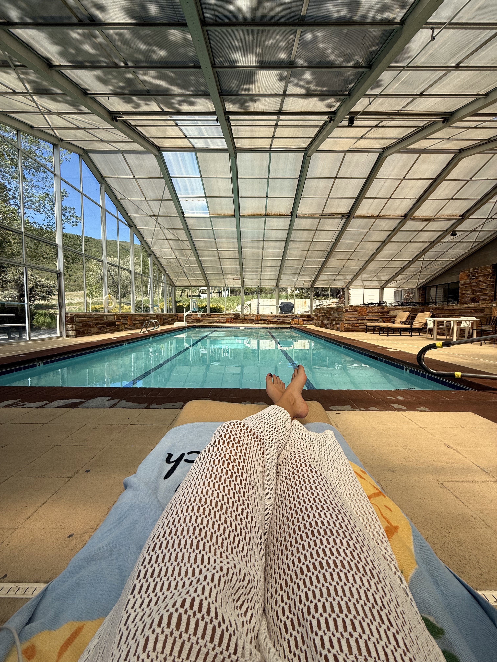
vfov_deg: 102.1
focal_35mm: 14
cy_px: 331
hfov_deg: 85.7
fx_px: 268
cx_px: 248
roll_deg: -1.1
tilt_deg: -3.5
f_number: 2.2
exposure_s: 1/1339
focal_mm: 2.22
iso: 50
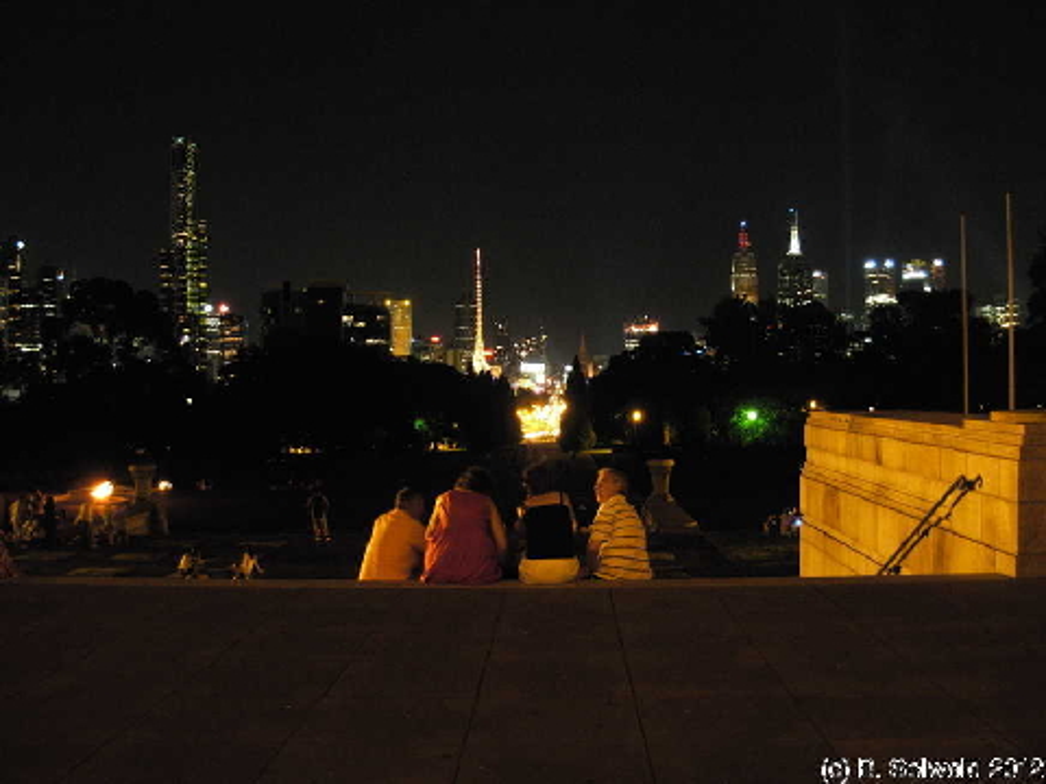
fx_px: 1148
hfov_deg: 49.0
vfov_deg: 37.7
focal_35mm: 38
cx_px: 523
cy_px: 392
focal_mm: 6.3
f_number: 2.9
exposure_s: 1/1.2
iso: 400
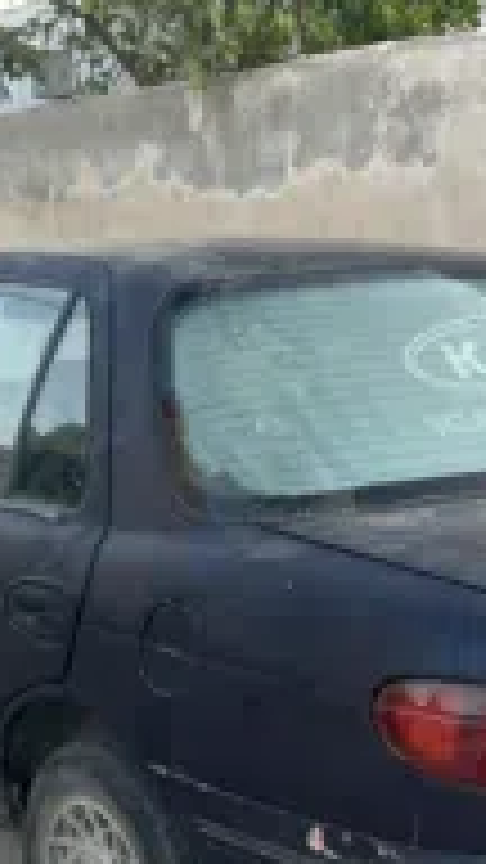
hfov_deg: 20.1
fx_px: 1352
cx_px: 72
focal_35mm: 59
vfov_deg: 33.6
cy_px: 778
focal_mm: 5.7
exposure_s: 1/121
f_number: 1.5
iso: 64
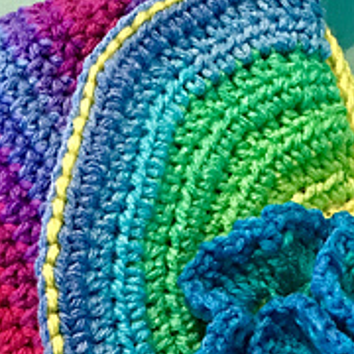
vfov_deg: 18.3
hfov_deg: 19.0
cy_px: 405
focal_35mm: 91
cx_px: 262
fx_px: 1053
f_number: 2.2
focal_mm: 4.15
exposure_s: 1/4
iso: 100
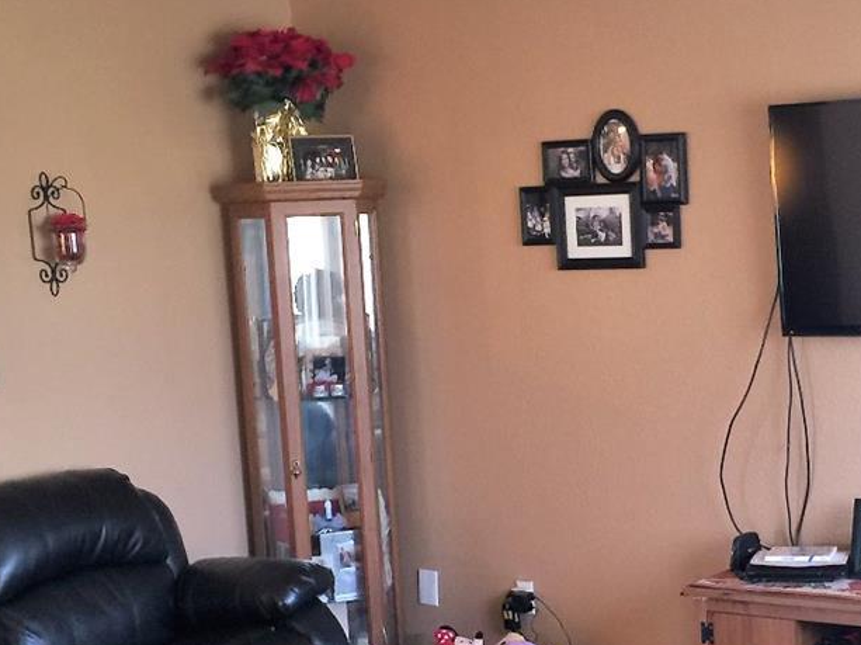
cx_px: 677
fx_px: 1765
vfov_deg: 20.5
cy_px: 488
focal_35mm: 71
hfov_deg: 26.9
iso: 64
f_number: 2.2
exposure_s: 1/4
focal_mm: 4.15
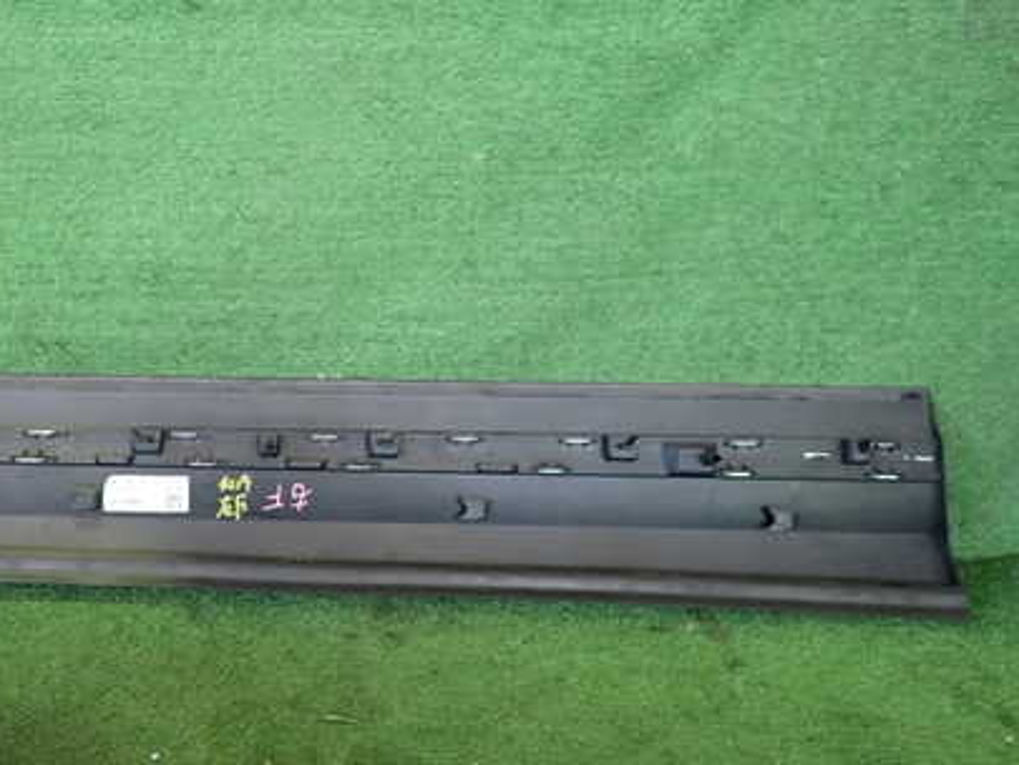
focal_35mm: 37
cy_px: 425
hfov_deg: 48.7
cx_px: 287
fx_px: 1090
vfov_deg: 38.6
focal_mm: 4.5
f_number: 2
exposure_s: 1/30
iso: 500
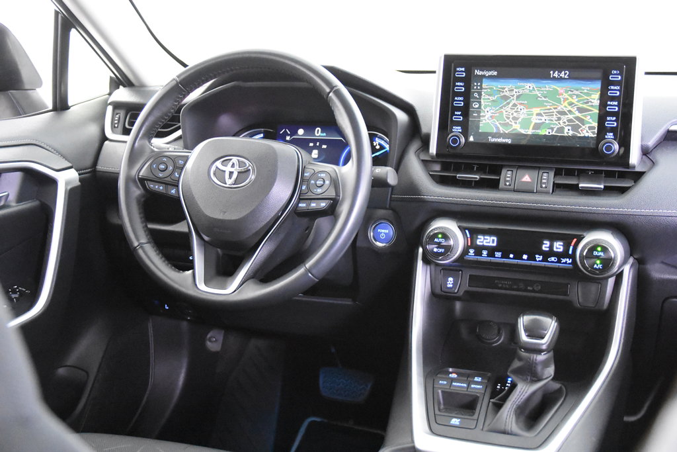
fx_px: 790
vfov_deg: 31.9
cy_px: 226
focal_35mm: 42
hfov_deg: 46.4
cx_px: 338
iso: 12800
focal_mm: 28
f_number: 3.2
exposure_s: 1/50
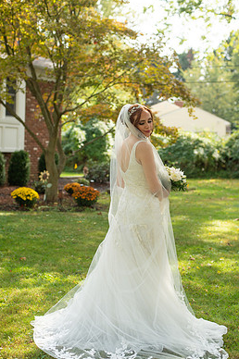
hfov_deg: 23.3
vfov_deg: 34.5
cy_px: 189
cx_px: 127
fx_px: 579
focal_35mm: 58
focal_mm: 50
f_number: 3.2
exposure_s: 1/1600
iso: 320
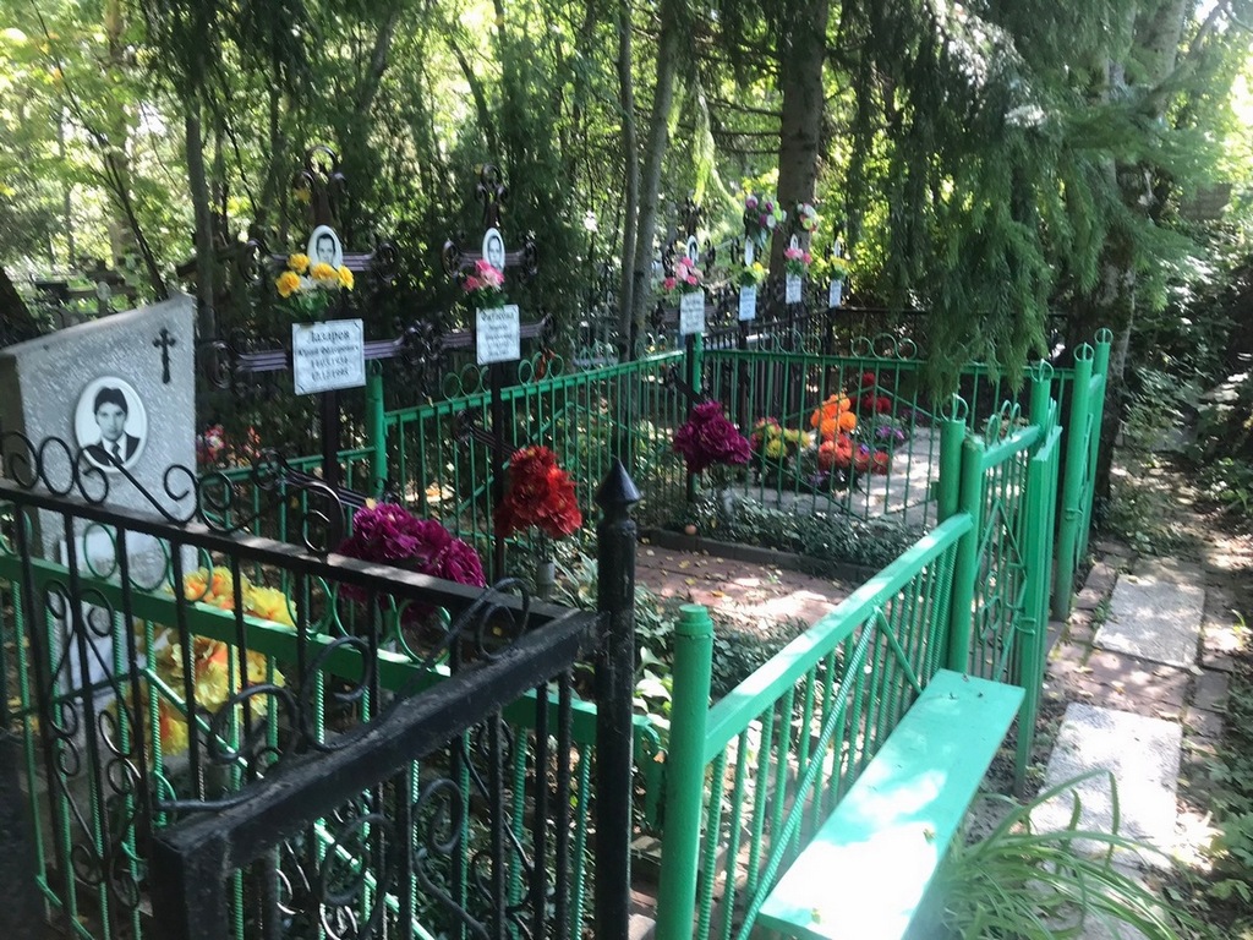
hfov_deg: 63.4
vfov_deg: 49.7
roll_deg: -1.1
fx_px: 1014
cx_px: 626
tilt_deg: -10.8
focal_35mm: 28
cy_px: 470
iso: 25
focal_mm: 3.99
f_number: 1.8
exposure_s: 1/45
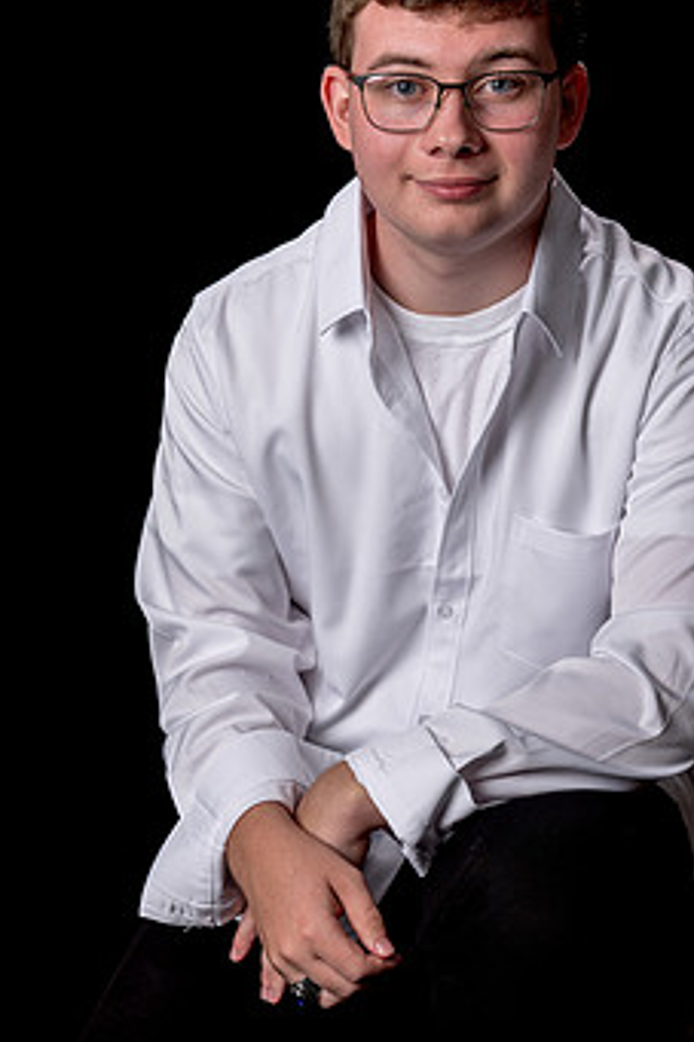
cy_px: 458
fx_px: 1910
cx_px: 434
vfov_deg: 30.5
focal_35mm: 66
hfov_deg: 20.6
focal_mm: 50
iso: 100
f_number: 5
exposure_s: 1/160
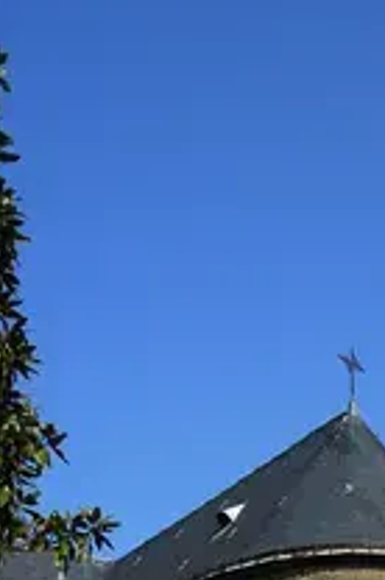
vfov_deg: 23.0
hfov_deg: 16.2
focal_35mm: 83
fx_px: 1336
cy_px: 644
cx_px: 325
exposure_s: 1/500
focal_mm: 24
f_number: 8
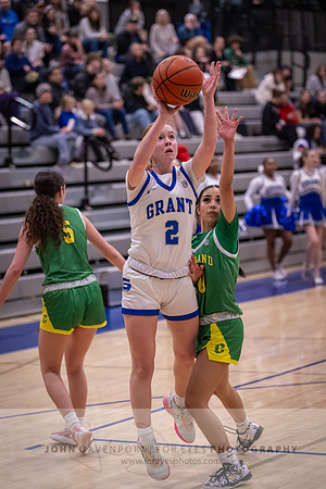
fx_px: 1494
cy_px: 244
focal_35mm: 110
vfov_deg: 18.6
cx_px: 163
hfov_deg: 12.5
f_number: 2.8
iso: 4500
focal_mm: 110
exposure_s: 1/1000
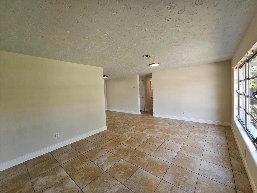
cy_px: 96
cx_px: 128
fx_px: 97
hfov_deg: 106.2
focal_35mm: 13
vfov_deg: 89.9
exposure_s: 1/60
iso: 50
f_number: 2.2
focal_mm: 2.2
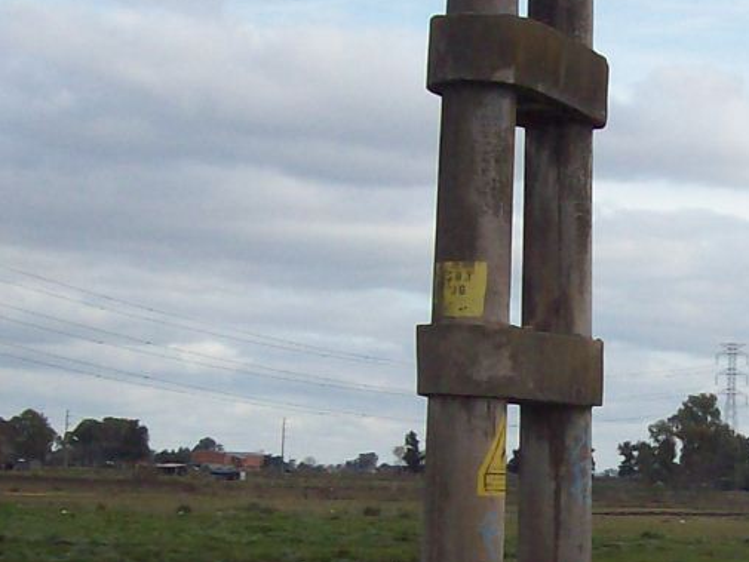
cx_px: 639
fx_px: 2467
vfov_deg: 12.9
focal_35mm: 114
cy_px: 500
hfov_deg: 17.1
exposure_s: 1/447
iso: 80
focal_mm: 6
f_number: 4.8
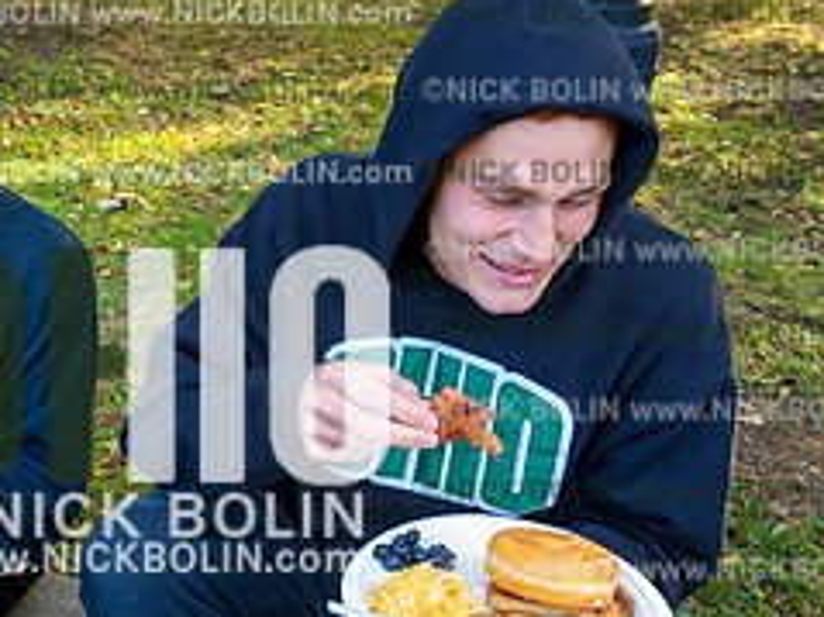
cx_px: 145
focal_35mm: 56
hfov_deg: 33.2
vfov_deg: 25.9
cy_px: 410
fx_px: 1332
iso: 2500
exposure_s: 1/400
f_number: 5
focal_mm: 24
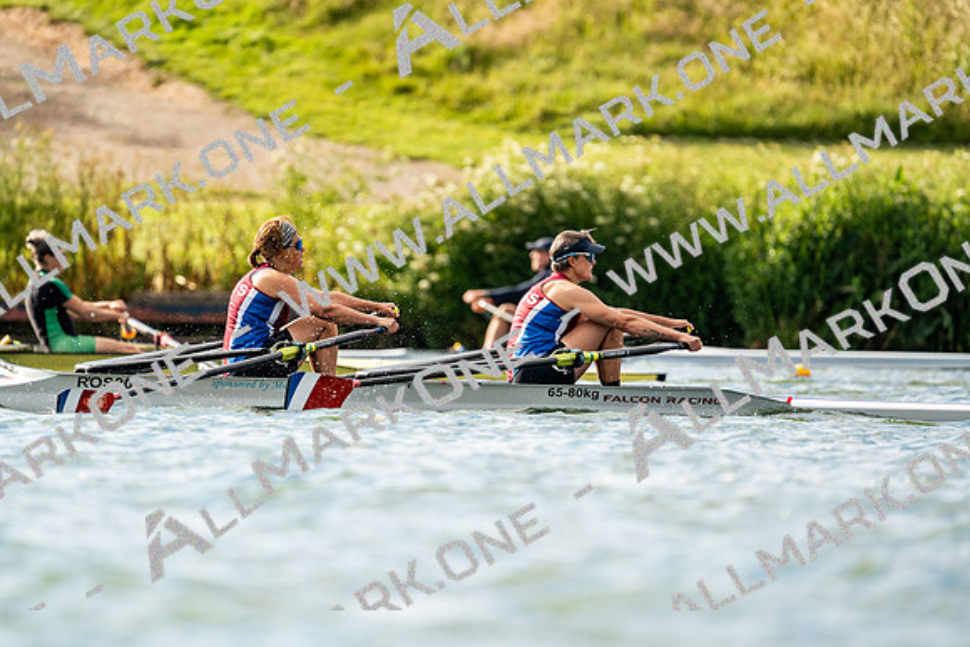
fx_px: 16170
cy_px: 324
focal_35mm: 600
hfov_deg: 3.4
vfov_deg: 2.3
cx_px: 485
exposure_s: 1/2000
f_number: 6.3
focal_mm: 600
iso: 400
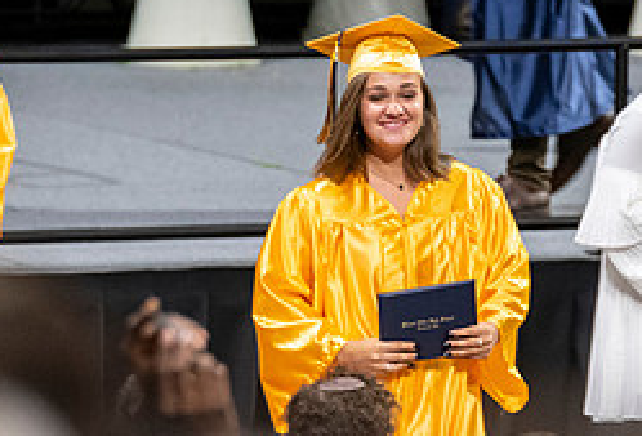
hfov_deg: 3.0
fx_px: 12445
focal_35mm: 694
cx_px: 427
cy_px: 264
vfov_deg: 2.0
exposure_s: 1/200
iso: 2000
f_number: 4
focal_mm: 200
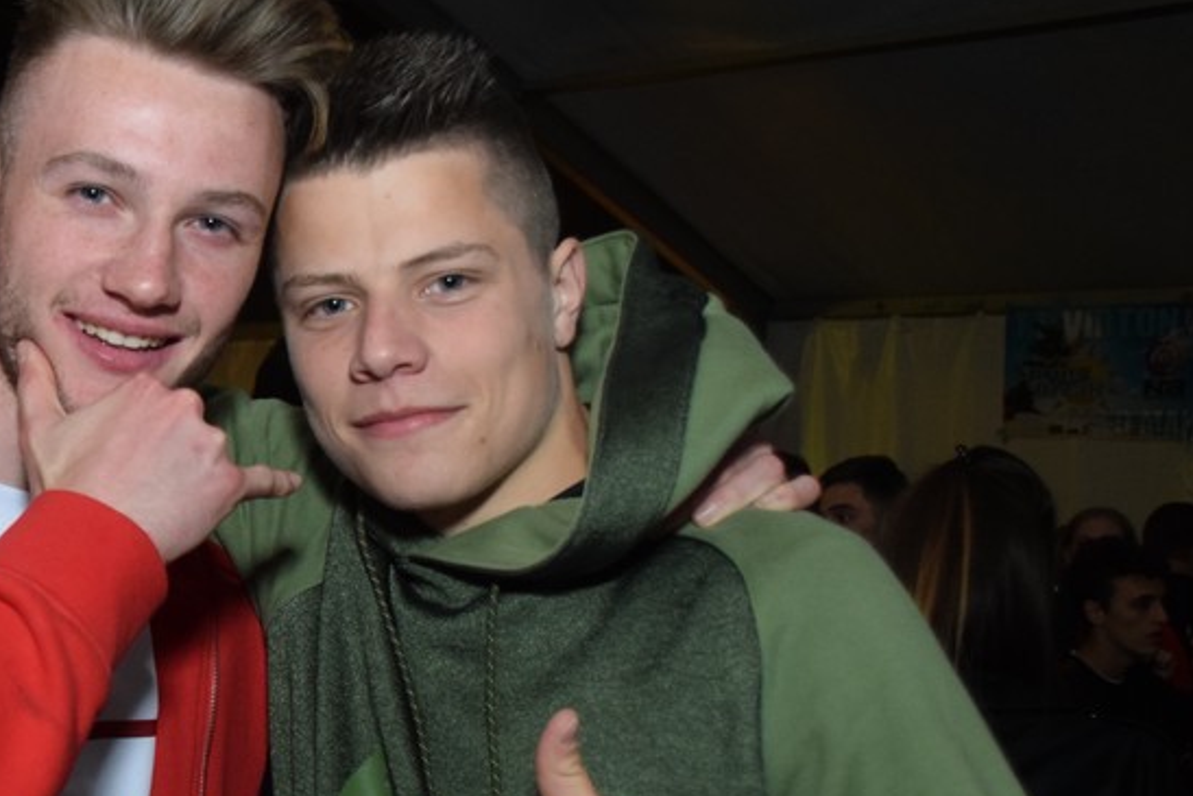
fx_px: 2022
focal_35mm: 61
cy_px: 512
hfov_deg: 31.4
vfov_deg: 22.2
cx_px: 136
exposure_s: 1/60
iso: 1600
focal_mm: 22
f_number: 3.8
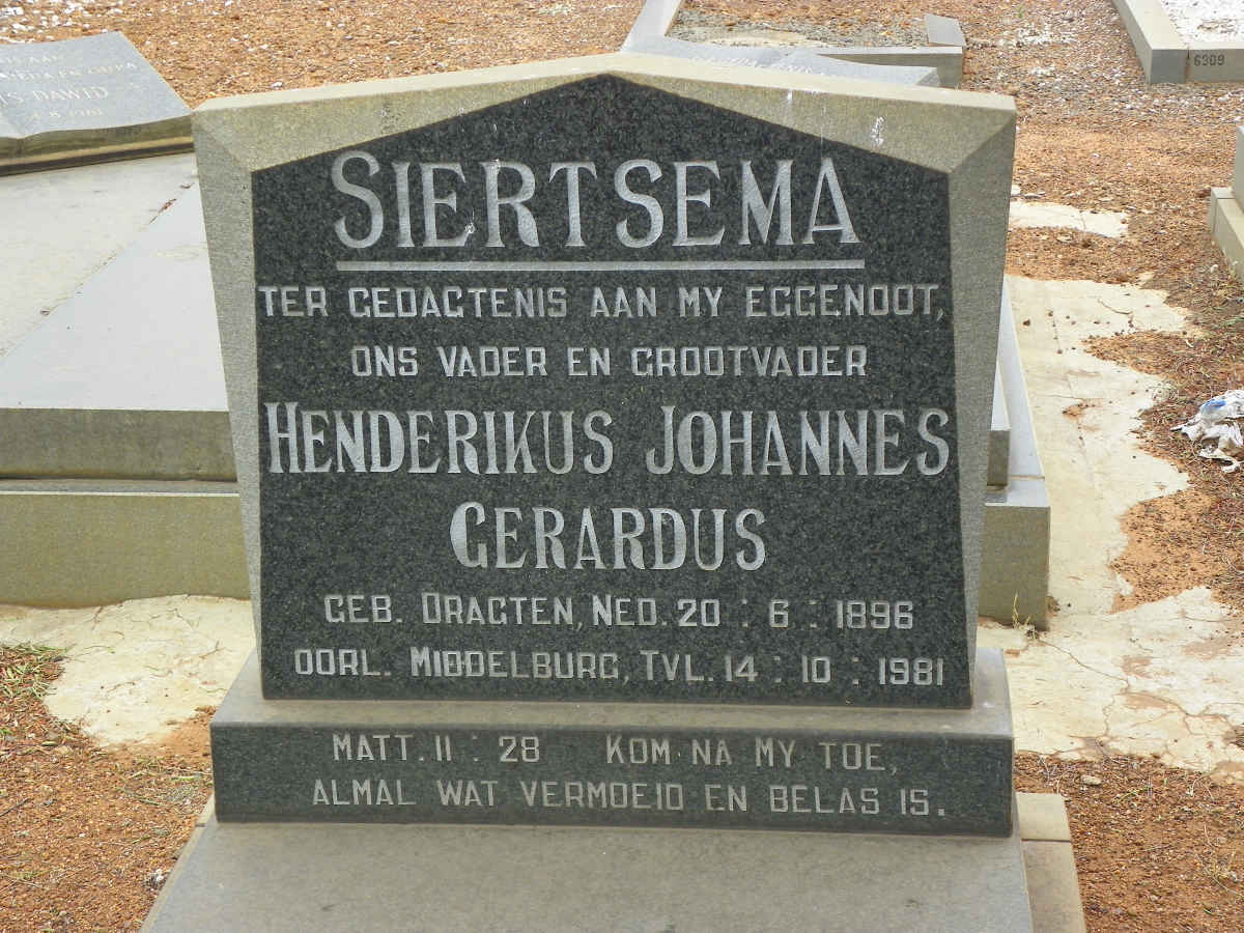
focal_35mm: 71
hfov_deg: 27.4
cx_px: 622
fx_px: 2552
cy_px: 466
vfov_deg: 20.7
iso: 64
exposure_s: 1/160
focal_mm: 12.6
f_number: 3.5
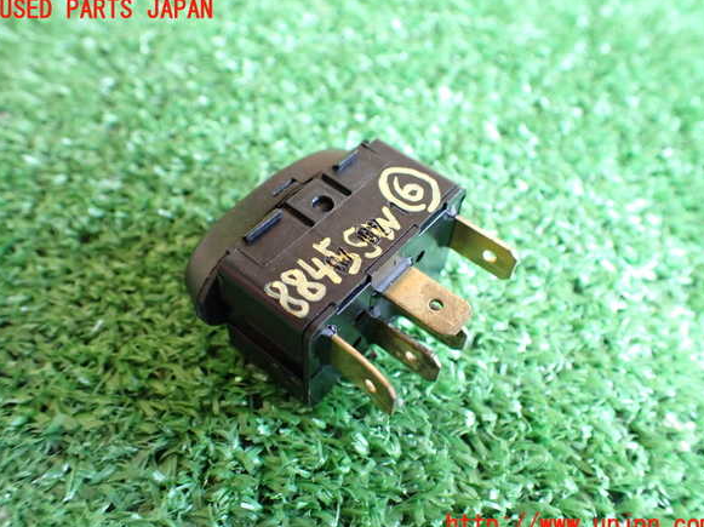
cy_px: 268
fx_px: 630
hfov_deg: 58.4
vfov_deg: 45.4
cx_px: 356
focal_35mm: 31
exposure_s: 1/30
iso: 800
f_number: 2.3
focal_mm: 5.4
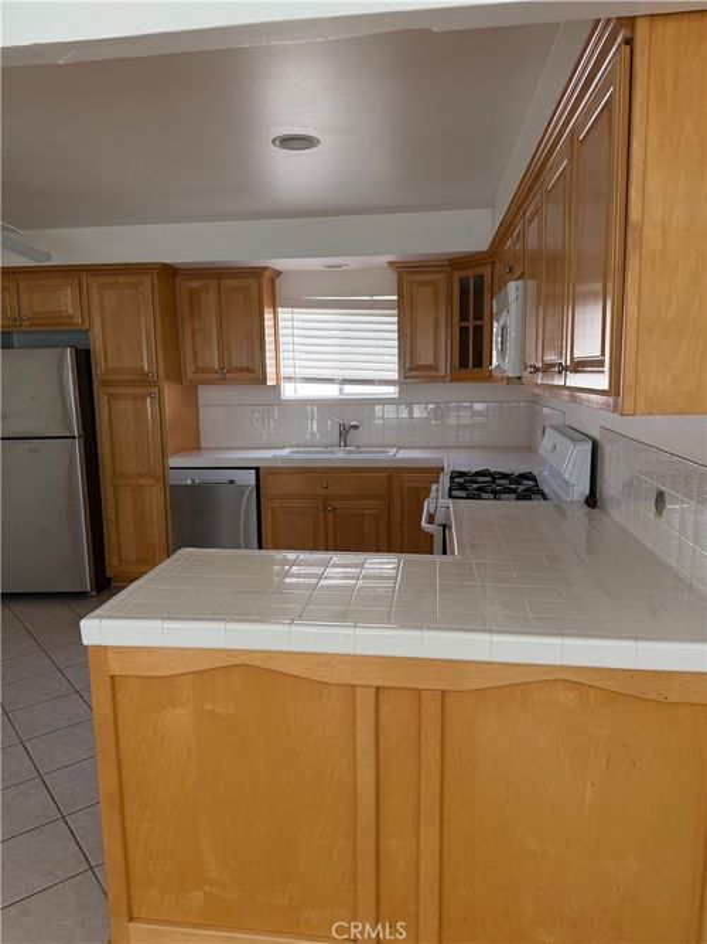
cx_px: 354
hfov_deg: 56.8
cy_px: 472
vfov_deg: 71.6
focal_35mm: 24
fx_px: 654
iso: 200
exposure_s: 1/156
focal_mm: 6.76
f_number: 1.78
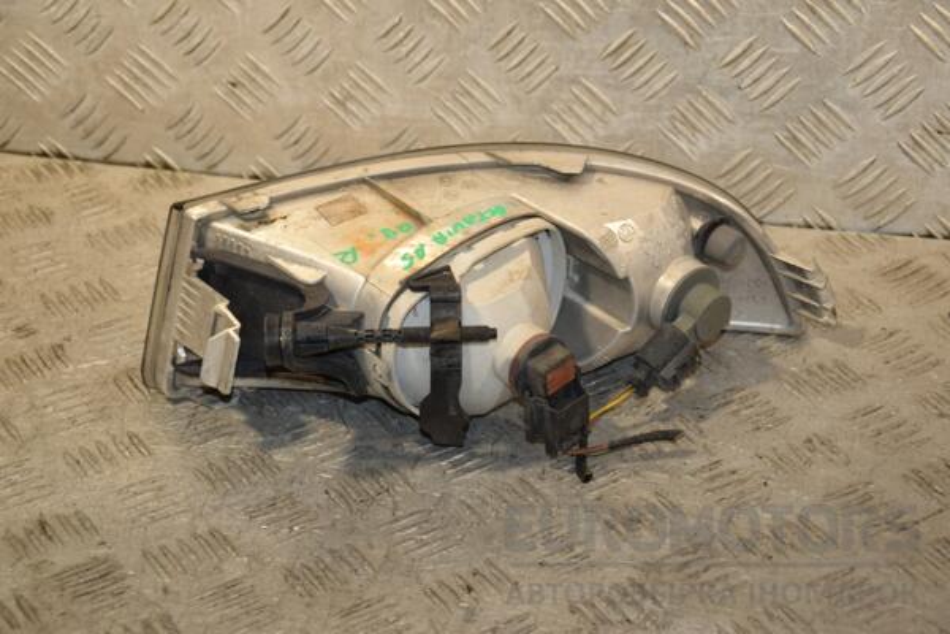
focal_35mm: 93
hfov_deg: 21.9
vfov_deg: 14.7
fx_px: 2454
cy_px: 317
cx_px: 475
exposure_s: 1/200
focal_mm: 62
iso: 800
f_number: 6.3
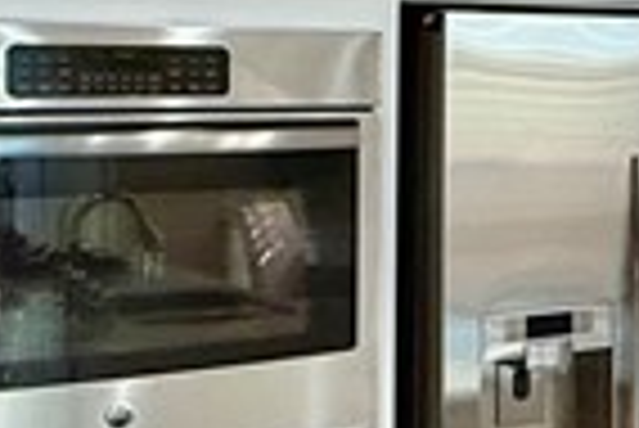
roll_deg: -0.9
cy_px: 86
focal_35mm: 105
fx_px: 1866
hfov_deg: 14.8
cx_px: 1390
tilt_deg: -0.8
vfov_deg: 13.0
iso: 200
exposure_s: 1/120
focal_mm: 2.22
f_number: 2.2
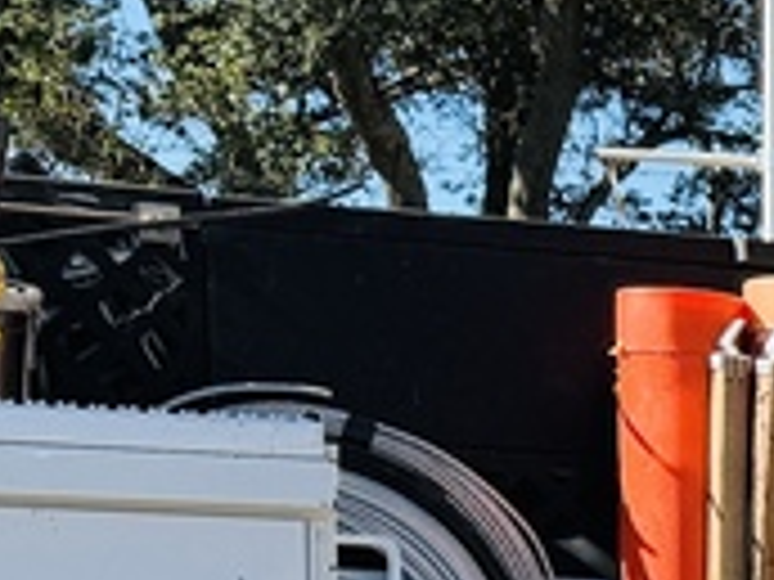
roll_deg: -1.8
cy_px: 1048
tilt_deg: -6.4
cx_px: 1796
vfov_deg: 9.8
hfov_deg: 11.6
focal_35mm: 143
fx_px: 3197
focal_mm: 6.76
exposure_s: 1/2000
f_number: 1.78
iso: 80
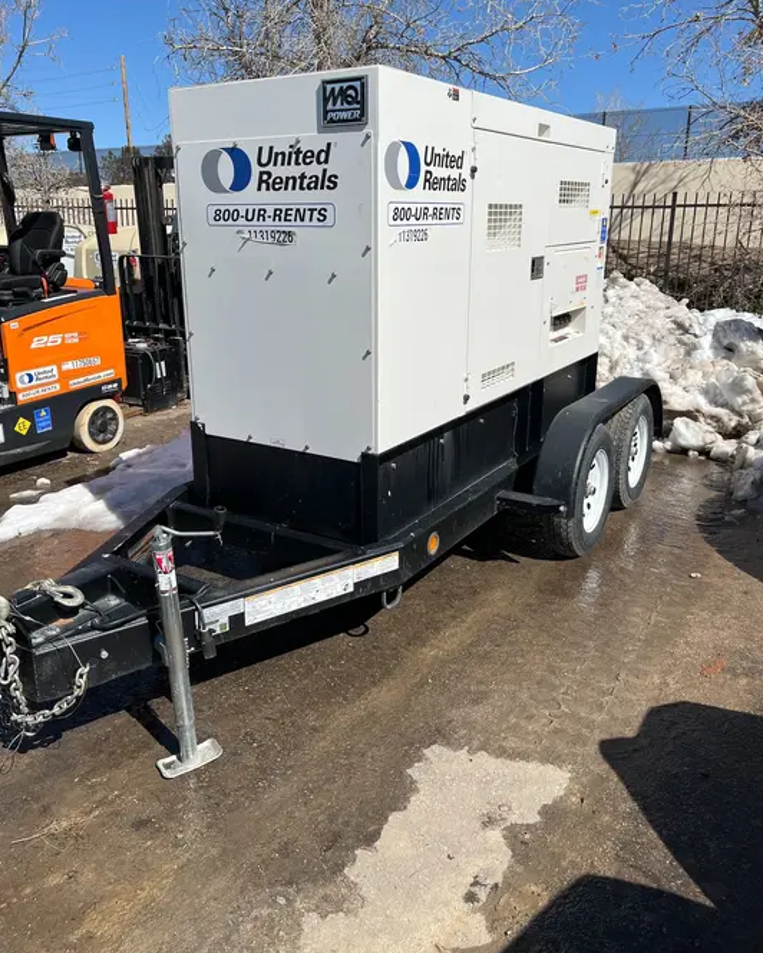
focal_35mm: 28
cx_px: 376
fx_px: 790
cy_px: 433
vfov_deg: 62.1
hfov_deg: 51.6
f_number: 1.6
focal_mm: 5.1
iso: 50
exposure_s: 1/6173
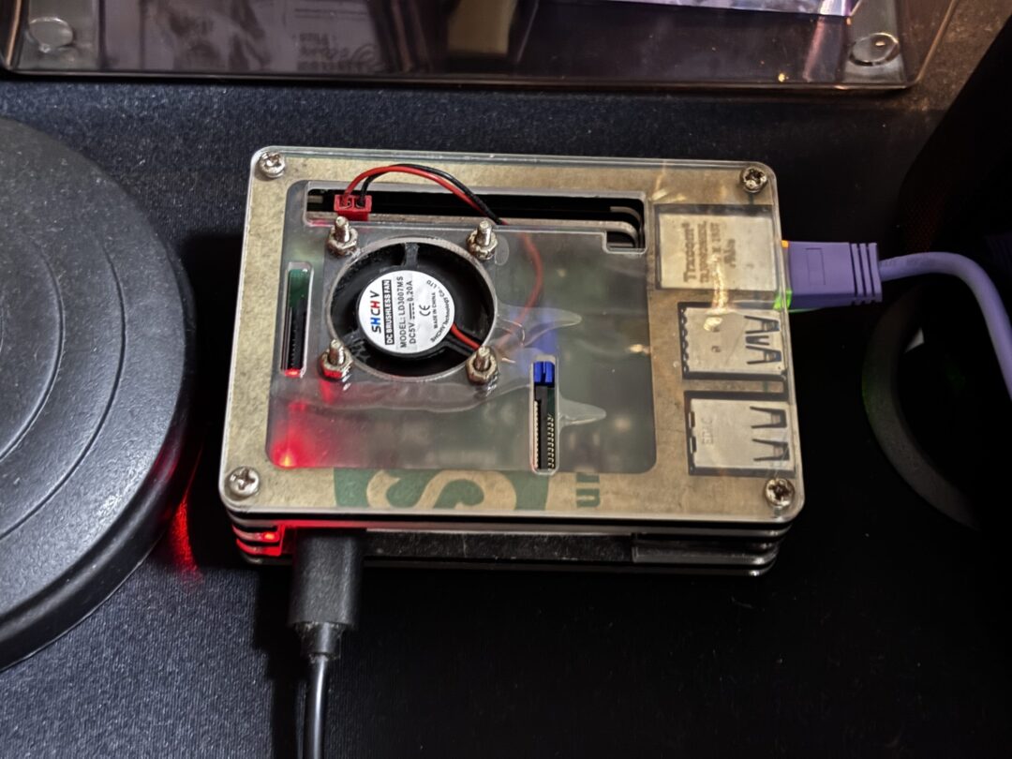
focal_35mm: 52
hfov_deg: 36.8
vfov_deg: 28.0
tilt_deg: -61.6
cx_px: 506
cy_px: 380
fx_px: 1520
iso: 400
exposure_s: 1/5
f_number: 1.6
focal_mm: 5.96
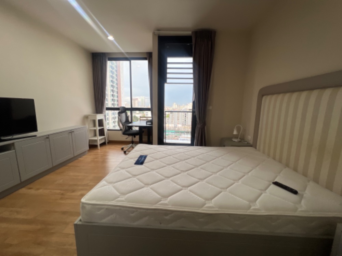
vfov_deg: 89.9
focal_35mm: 13
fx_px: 128
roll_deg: -2.9
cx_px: 171
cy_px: 128
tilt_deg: -3.1
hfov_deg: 106.2
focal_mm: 1.57
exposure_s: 1/100
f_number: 1.8
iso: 32
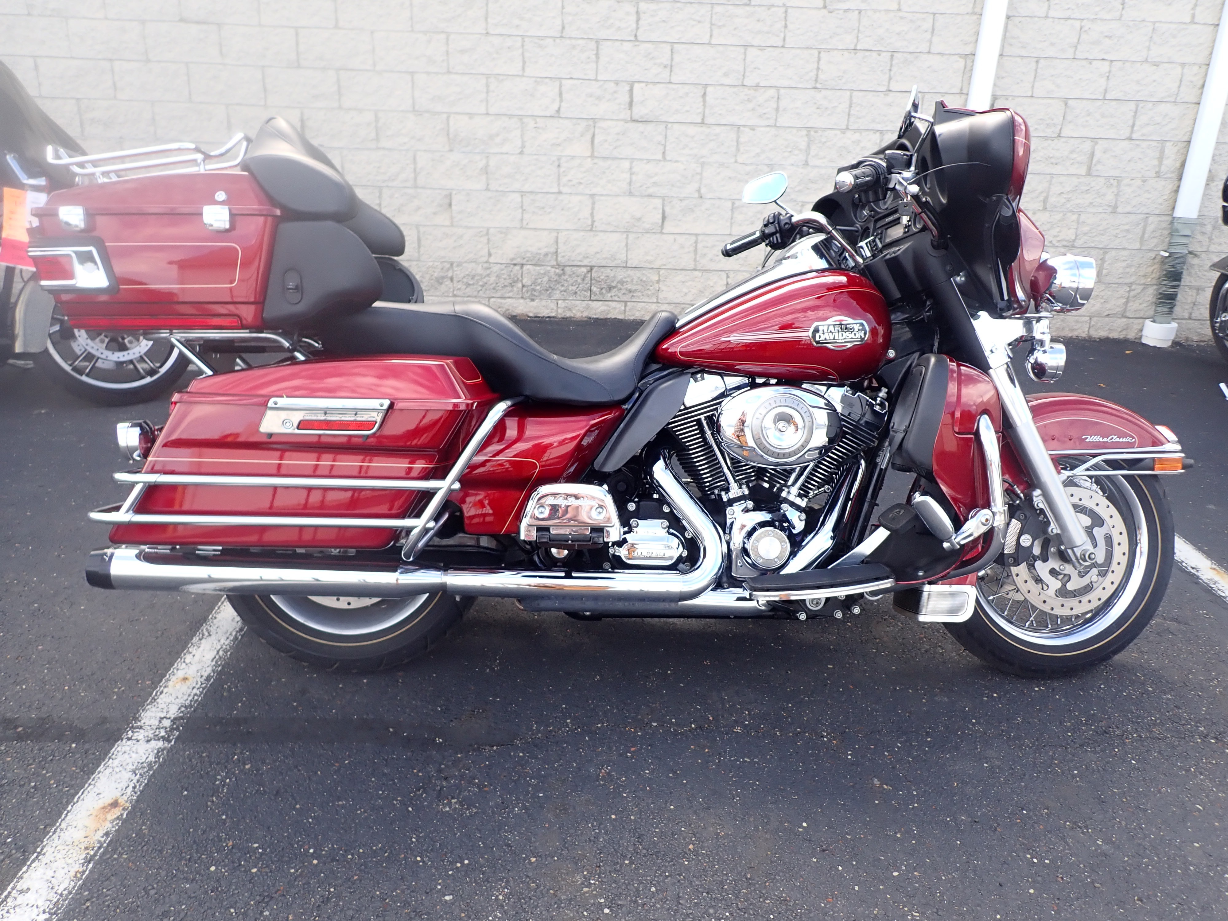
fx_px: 887
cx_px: 614
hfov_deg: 69.4
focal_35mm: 25
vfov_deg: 54.9
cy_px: 460
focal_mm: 4.5
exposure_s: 1/160
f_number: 2.8
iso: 100
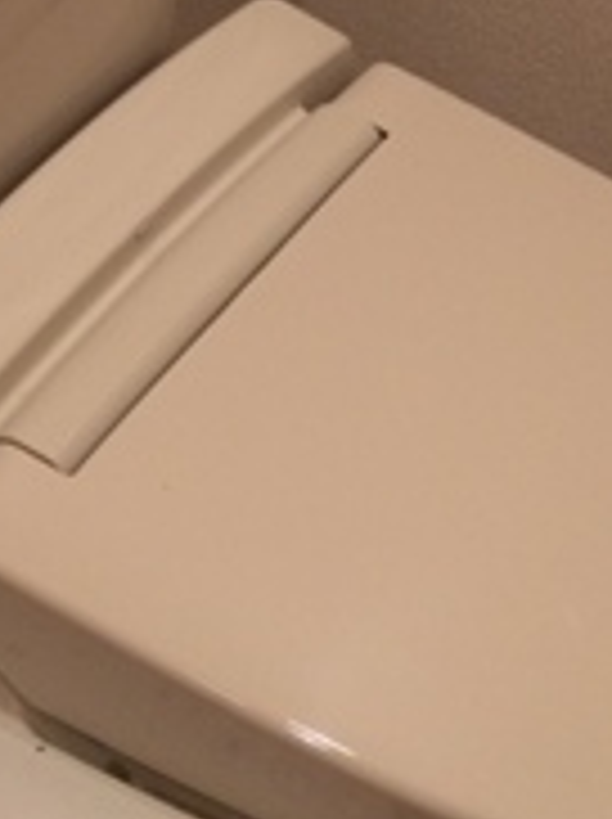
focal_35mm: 102
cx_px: 382
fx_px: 2410
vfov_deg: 18.9
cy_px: 58
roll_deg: -2.1
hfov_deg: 14.5
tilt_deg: -35.7
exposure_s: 1/33
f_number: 2.2
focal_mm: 4.15
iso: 160
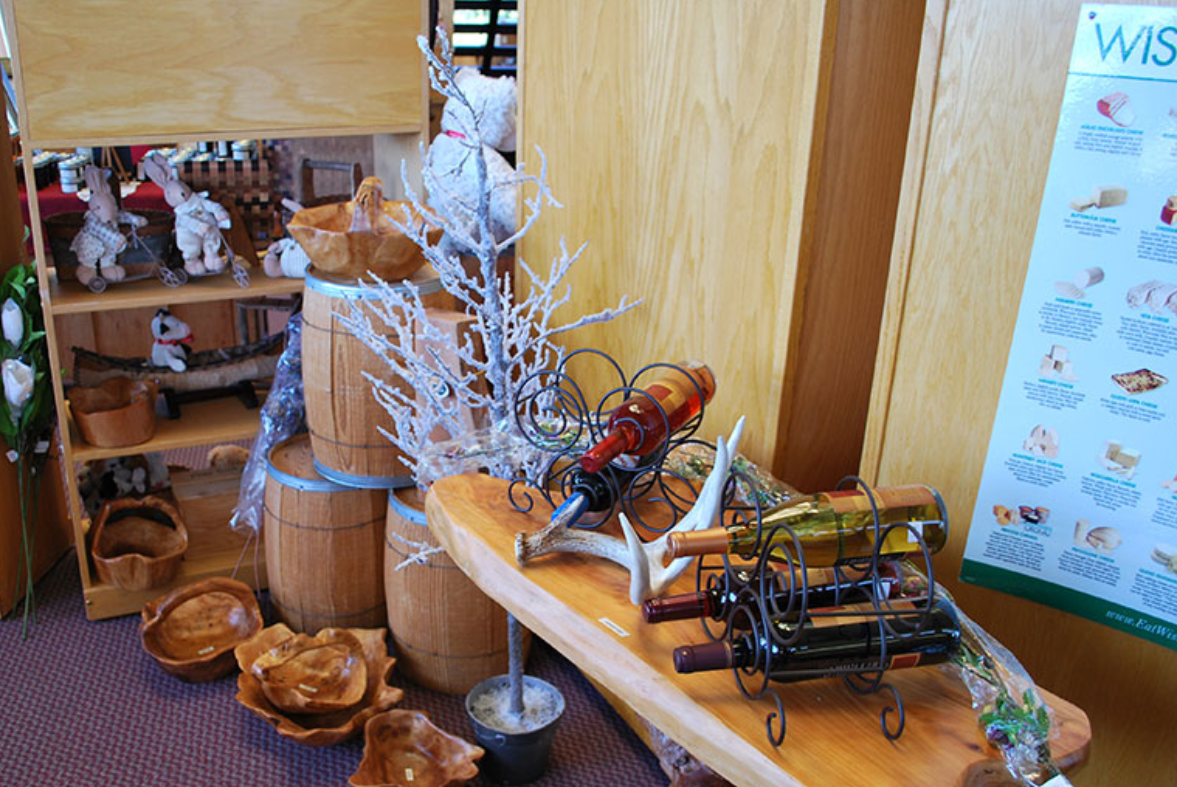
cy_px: 455
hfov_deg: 58.3
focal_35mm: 32
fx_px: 1047
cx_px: 490
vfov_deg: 41.1
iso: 200
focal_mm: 18
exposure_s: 1/50
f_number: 3.5
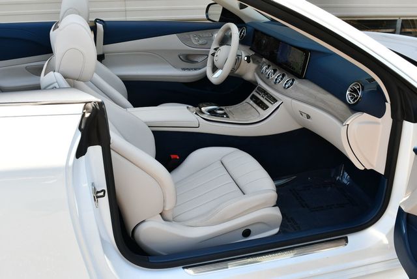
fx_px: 417
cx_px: 208
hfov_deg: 53.1
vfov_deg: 36.9
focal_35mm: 36
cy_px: 140
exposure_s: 1/250
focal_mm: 18
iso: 220
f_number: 5.6
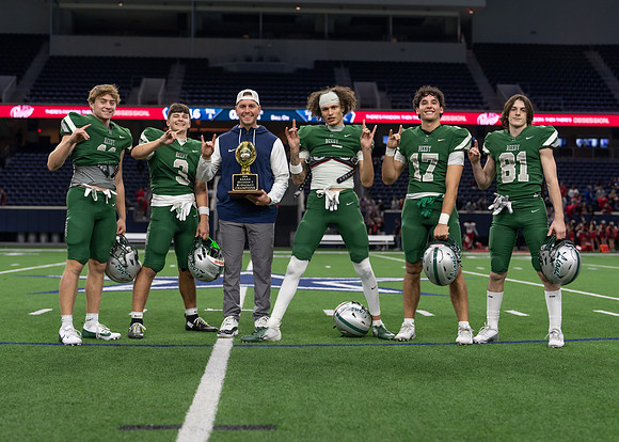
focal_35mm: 52
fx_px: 921
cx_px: 310
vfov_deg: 27.0
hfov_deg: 37.2
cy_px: 221
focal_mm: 50
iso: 320
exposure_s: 1/320
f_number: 2.2
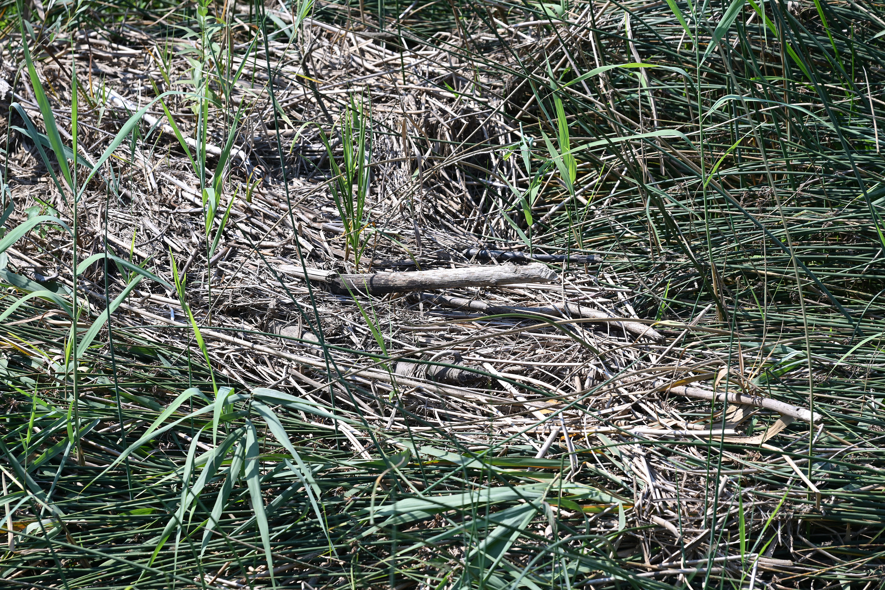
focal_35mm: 115
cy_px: 295
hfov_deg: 17.8
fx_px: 2827
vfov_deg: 11.9
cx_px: 442
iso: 140
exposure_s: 1/800
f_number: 5
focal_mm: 115
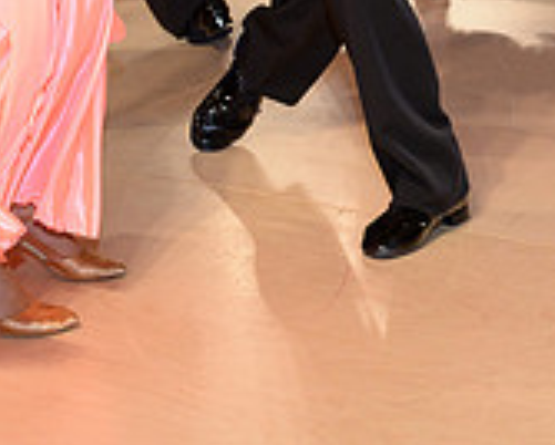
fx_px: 2944
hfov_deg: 10.7
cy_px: -319
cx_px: 101
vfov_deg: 8.4
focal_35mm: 179
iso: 1250
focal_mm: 55
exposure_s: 1/250
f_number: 5.6
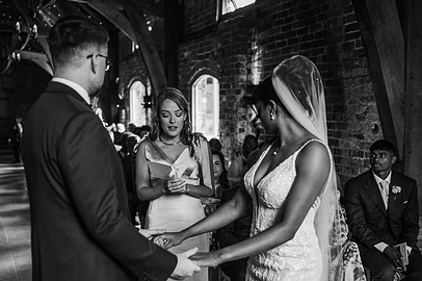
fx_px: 586
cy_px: 170
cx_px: 183
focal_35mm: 50
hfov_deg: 39.6
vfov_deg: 26.9
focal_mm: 35
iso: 450
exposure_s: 1/200
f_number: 2
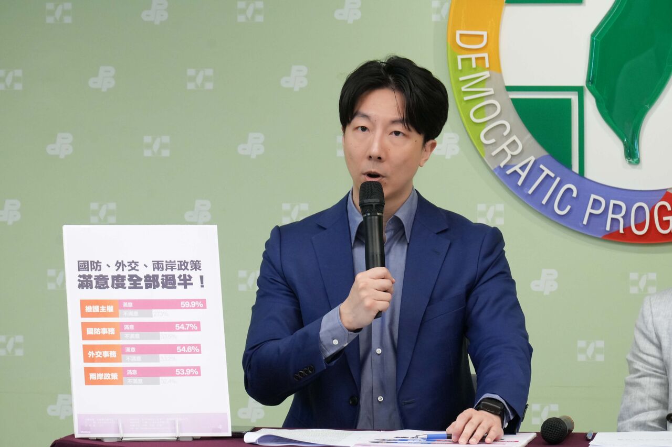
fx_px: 4087
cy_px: 224
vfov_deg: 6.3
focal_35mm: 219
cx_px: 336
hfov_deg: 9.4
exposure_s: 1/60
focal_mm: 146
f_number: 10
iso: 2500
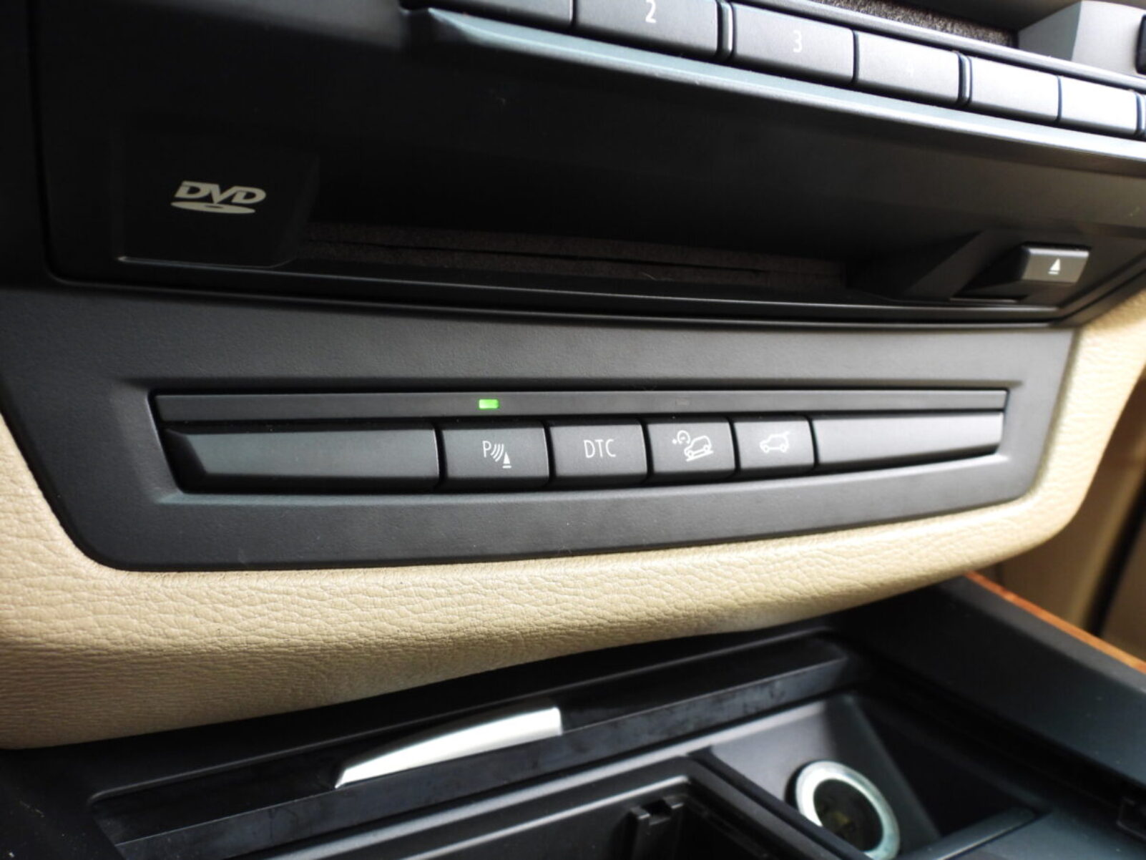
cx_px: 573
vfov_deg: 37.7
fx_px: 1258
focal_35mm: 38
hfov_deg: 49.0
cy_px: 430
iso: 250
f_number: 3.2
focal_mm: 6.8
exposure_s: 1/30
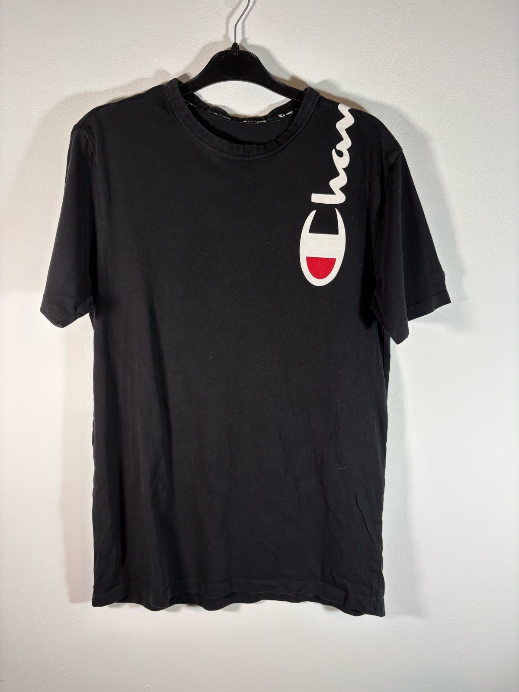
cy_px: 346
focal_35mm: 26
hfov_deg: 53.1
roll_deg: +0.2
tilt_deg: -5.9
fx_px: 520
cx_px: 260
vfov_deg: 67.3
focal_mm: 5.96
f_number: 1.6
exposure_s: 1/100
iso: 100
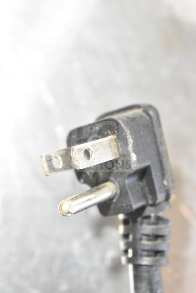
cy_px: 146
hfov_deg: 16.6
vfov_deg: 24.6
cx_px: 98
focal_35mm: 82
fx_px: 673
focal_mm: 55
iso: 5000
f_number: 5.6
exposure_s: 1/100
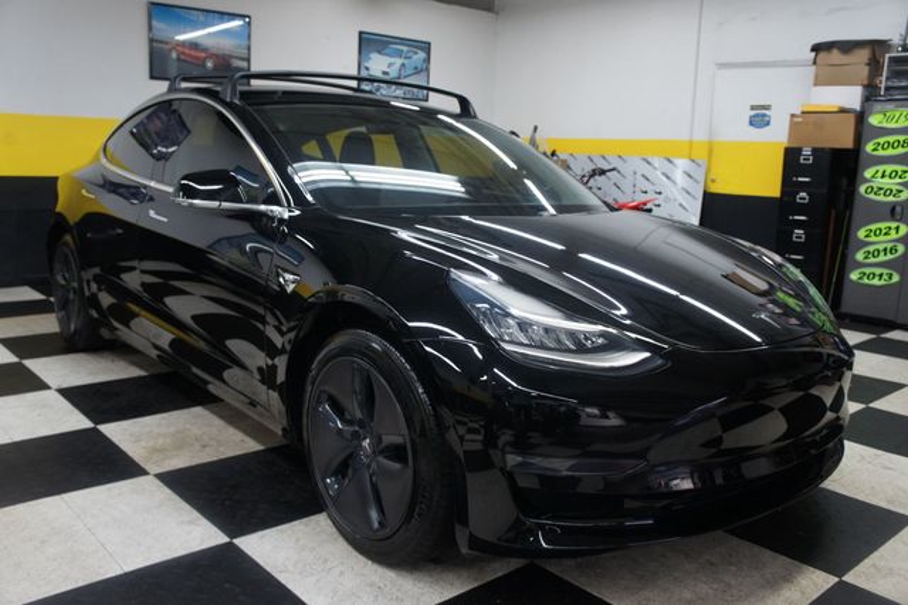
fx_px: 756
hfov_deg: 62.0
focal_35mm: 30
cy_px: 302
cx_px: 454
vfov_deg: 43.6
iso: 250
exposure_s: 1/30
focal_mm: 20
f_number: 4
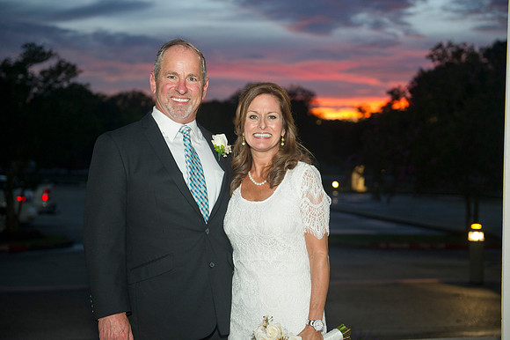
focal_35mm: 55
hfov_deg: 36.3
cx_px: 255
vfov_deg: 24.6
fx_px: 779
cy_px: 170
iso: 800
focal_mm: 55
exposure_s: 1/160
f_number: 3.2
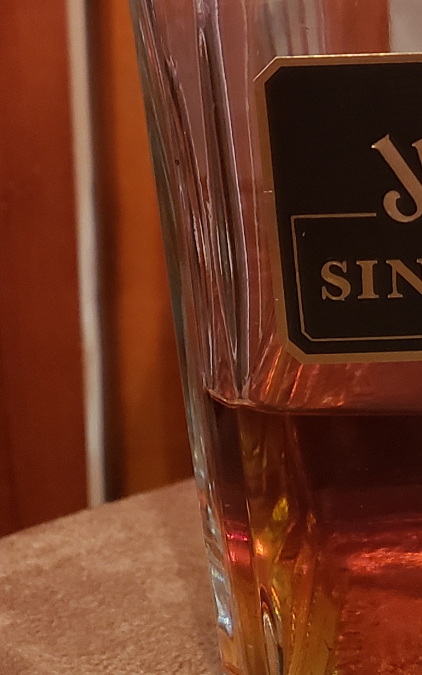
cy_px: -70
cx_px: 523
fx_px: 1656
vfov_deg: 21.8
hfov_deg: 14.0
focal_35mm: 90
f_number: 1.5
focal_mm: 4.3
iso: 250
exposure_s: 1/15
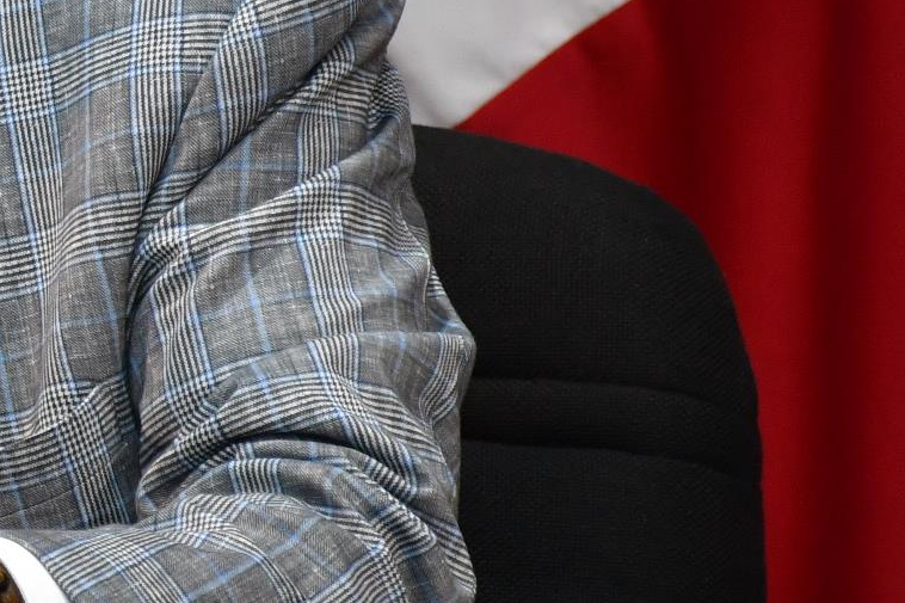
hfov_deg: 3.2
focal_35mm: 639
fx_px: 16059
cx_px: -595
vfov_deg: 2.2
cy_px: 23
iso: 1000
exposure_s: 1/100
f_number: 5.6
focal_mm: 116
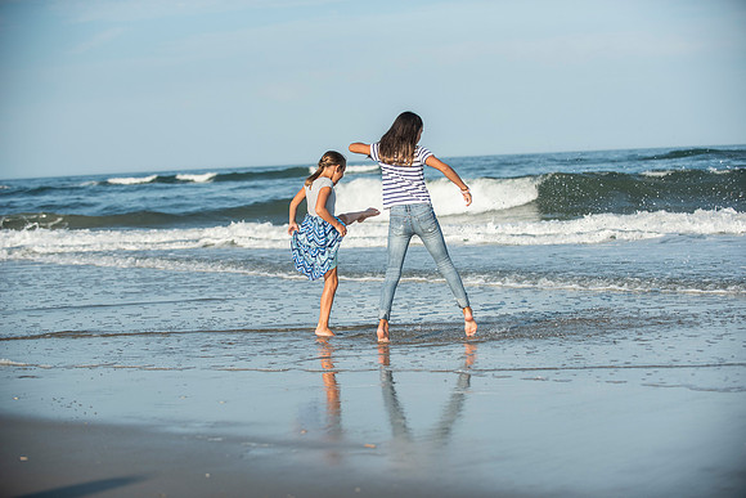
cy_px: 249
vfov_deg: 16.7
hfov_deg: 24.8
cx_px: 373
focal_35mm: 82
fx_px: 1700
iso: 250
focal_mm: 82
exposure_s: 1/4000
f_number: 3.5
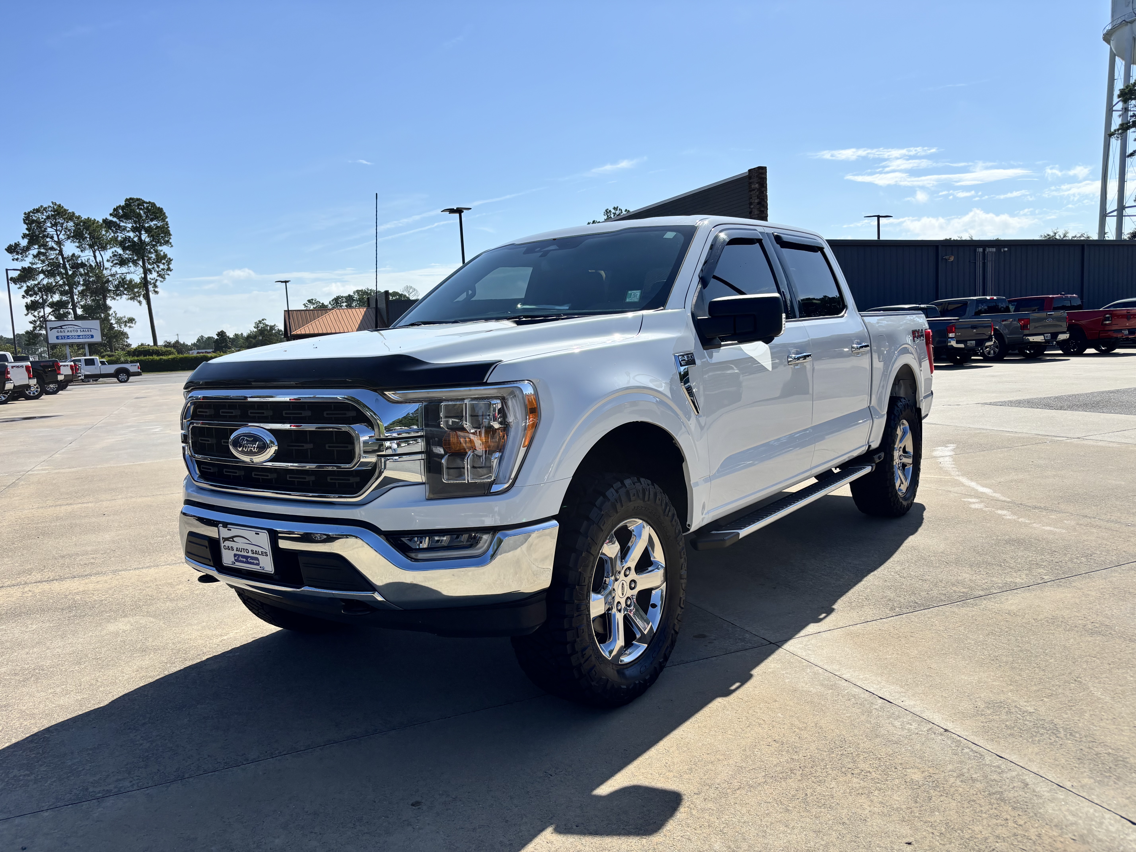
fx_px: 853
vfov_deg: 53.1
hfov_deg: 67.3
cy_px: 426
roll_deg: +3.8
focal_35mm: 26
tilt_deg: -3.8
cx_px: 568
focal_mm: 5.96
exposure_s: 1/5348
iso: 50
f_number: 1.6
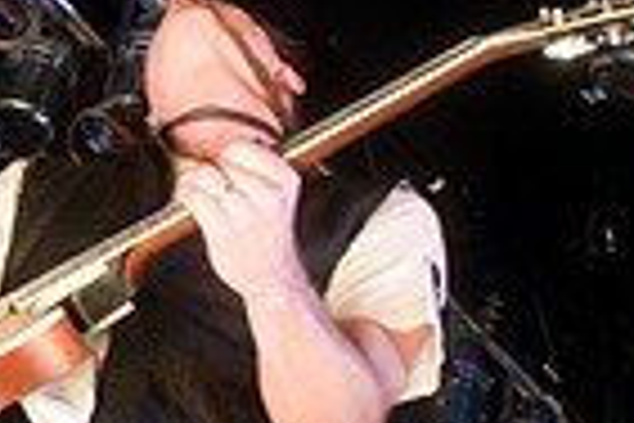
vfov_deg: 11.1
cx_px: -369
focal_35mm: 123
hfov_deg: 15.2
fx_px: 2166
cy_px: 169
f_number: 3.5
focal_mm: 20
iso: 1000
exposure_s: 1/250
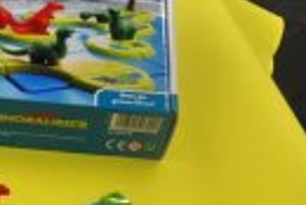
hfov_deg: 13.9
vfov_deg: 10.3
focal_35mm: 130
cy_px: 269
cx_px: -261
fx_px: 1106
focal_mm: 22
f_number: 4
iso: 400
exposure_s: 1/60
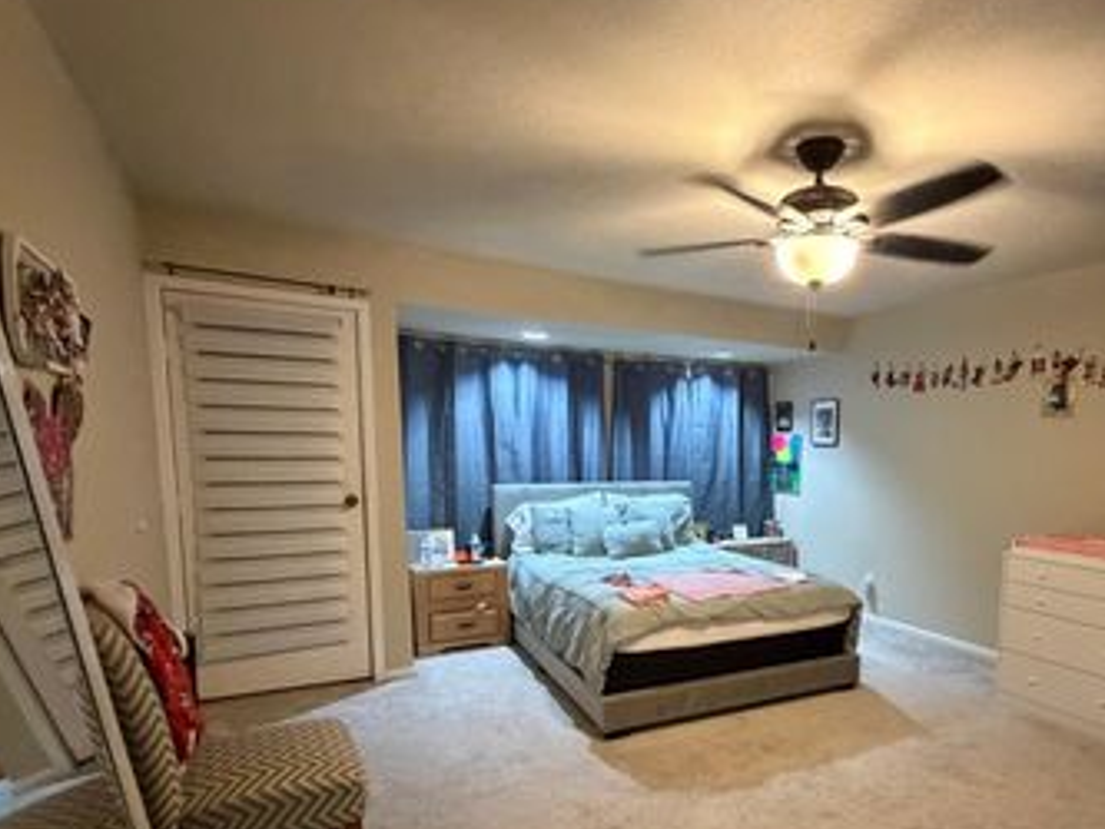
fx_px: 671
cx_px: 690
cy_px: 519
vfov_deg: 62.6
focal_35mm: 21
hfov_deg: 77.6
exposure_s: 1/60
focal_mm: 2.22
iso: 1250
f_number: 2.2
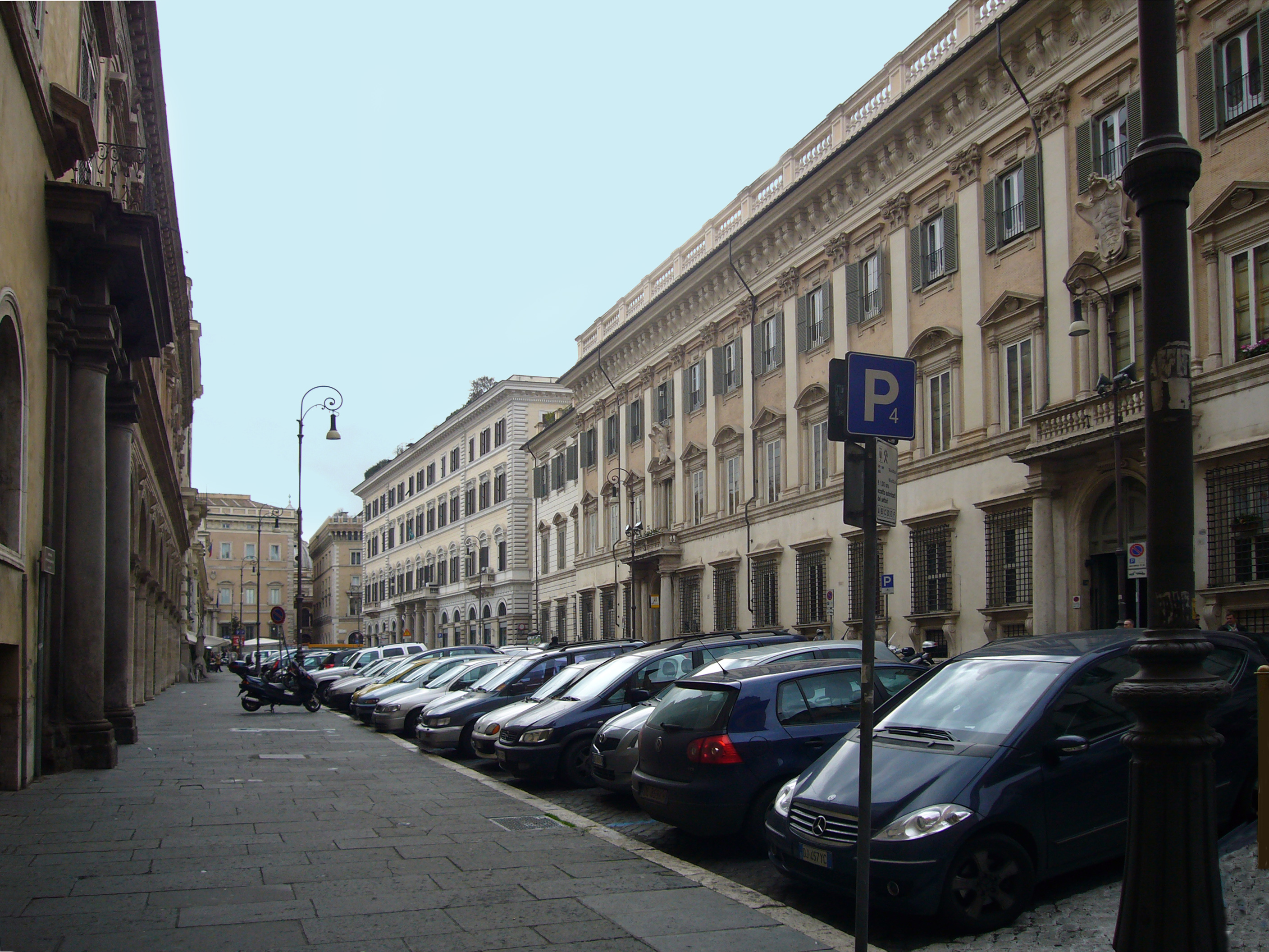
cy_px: 476
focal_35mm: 28
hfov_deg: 63.4
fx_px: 1026
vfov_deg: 49.7
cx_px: 634
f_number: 5.6
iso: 80
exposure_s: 1/125
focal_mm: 4.6
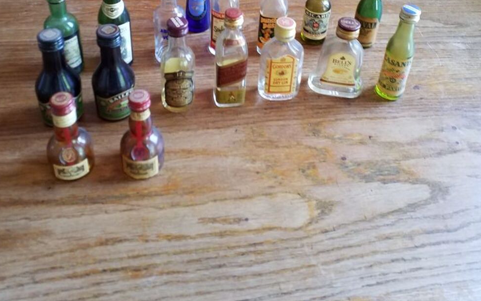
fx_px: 511
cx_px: 240
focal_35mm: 39
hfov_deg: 50.4
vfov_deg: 30.9
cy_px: 18
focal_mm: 3.6
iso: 160
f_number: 1.9
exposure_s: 1/33
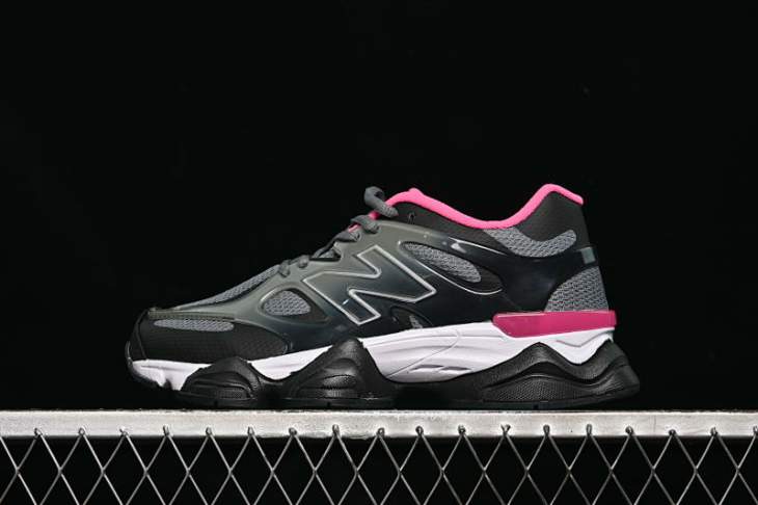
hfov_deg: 27.0
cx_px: 379
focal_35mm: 75
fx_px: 1578
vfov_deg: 18.2
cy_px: 252
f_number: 6.3
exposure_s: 1/60
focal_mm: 50
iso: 160
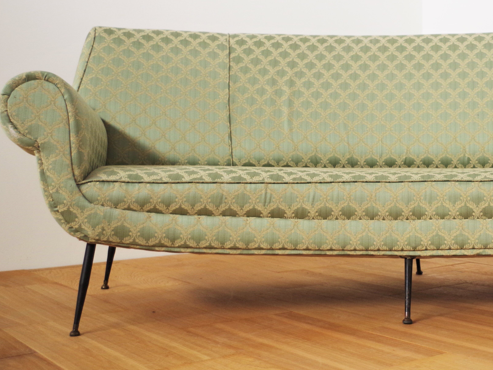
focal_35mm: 54
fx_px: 769
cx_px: 421
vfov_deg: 26.7
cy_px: 100
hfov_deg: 34.1
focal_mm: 21.25
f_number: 4
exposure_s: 1/60
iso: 400
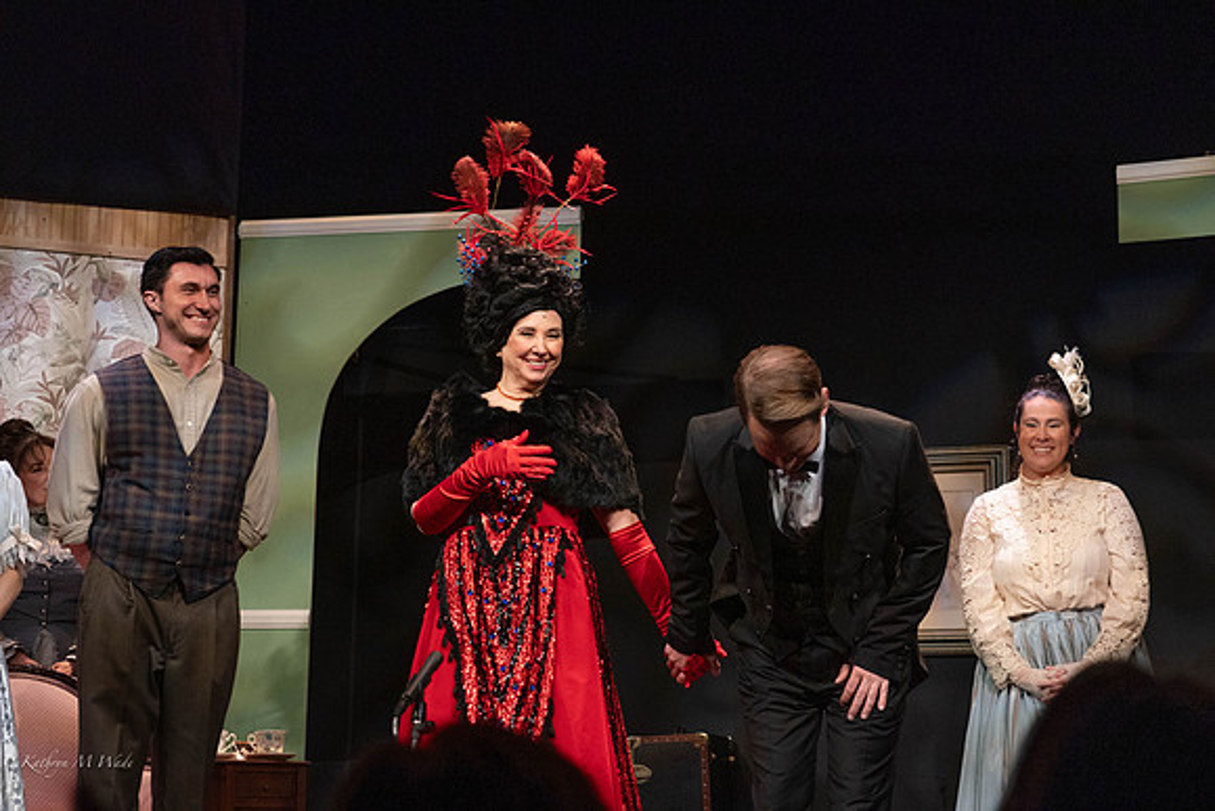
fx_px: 1992
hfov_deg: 33.9
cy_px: 406
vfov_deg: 23.0
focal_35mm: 59
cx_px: 608
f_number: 5
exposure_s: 1/640
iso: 4000
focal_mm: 59
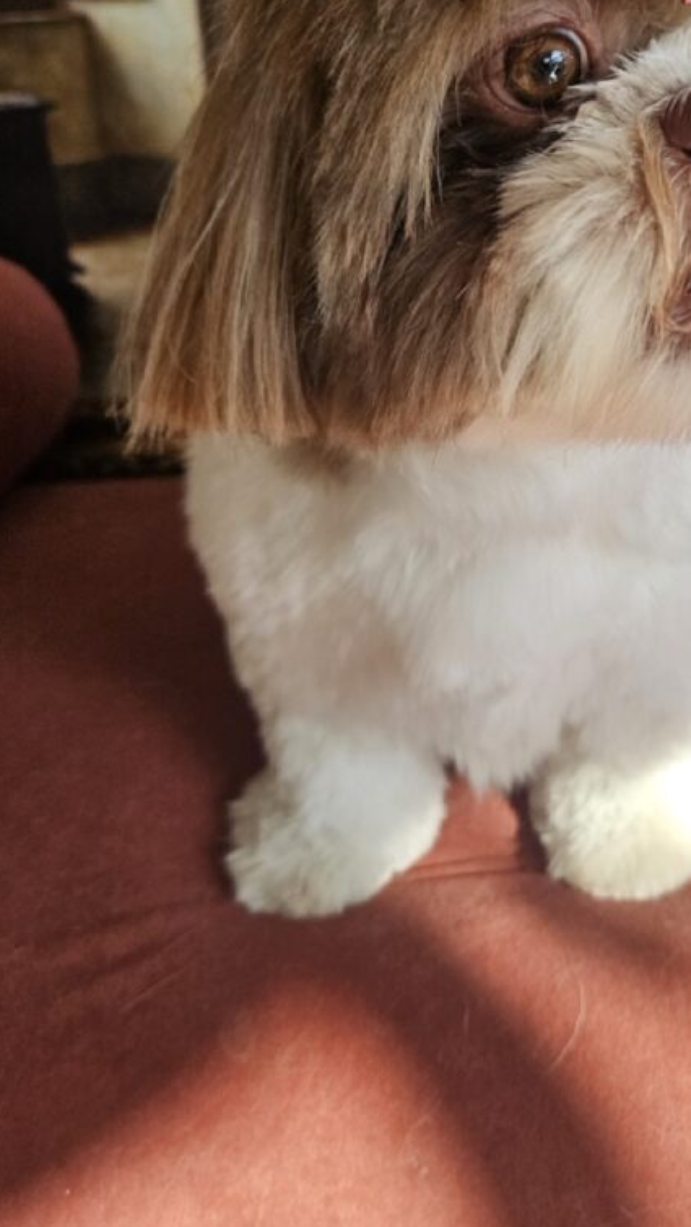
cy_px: 426
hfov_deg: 33.4
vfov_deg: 57.0
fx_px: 1107
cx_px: 574
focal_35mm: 34
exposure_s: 1/719
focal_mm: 5.4
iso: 50
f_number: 1.8
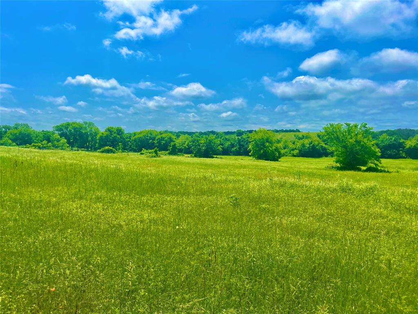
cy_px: 157
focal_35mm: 26
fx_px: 314
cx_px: 209
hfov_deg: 67.3
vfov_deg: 53.1
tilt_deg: -1.9
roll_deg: -0.9
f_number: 1.6
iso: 50
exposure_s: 1/6173
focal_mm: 5.1
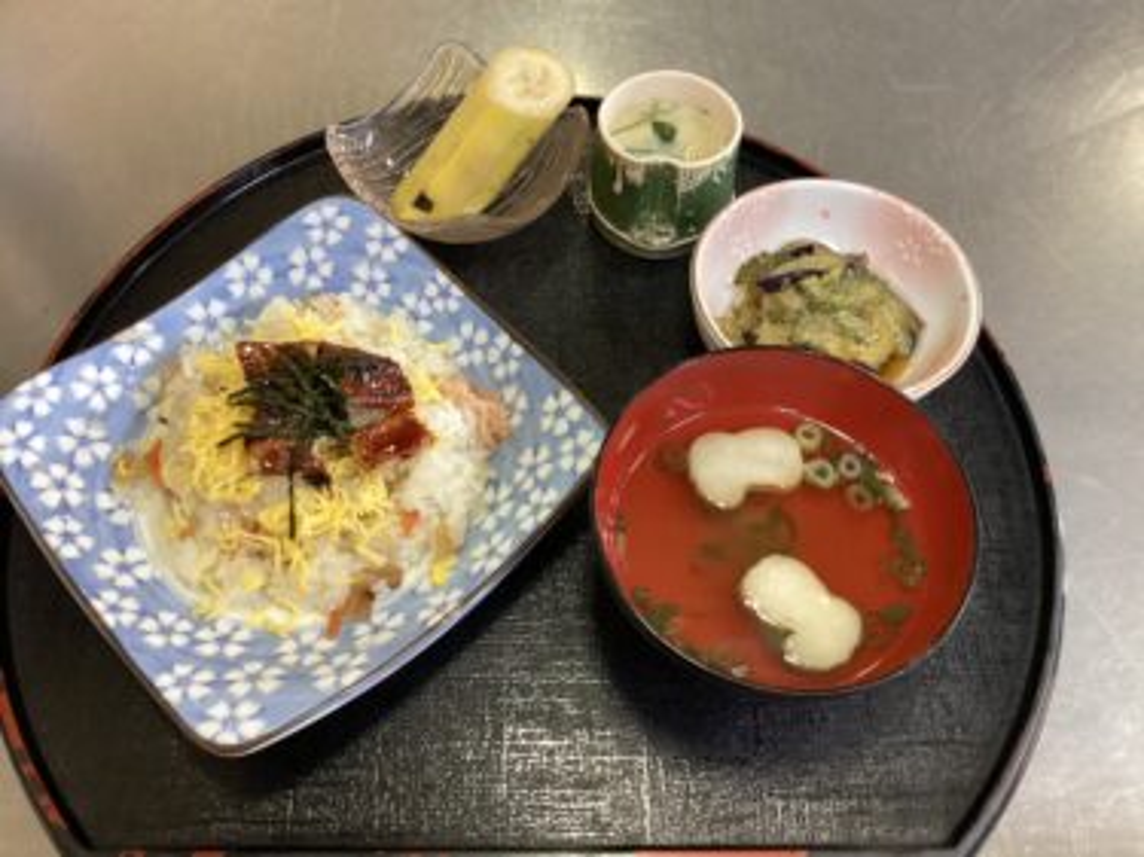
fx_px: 1024
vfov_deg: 45.4
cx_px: 572
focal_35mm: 31
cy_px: 428
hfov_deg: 58.4
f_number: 2.4
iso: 320
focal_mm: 3.3
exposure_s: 1/60
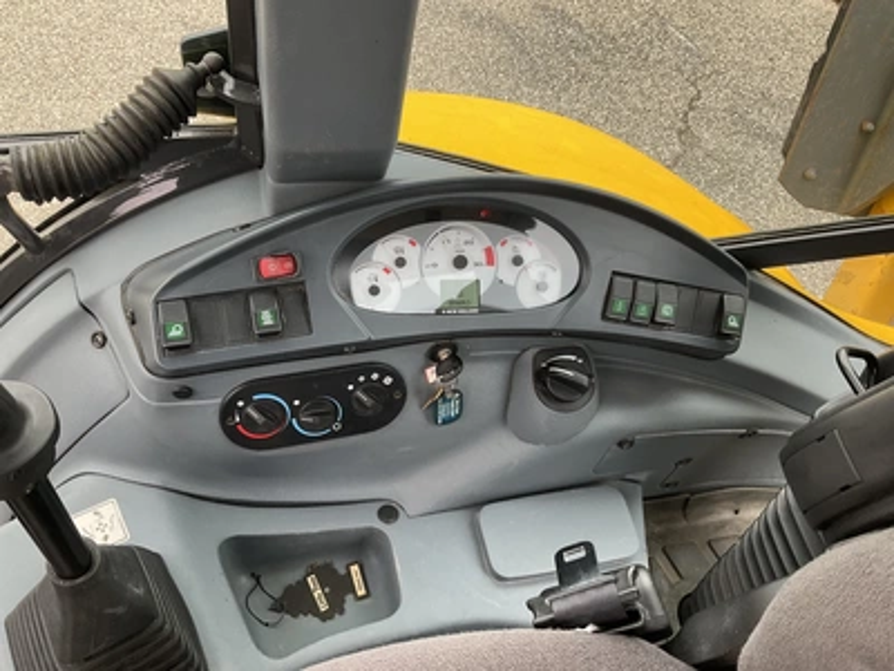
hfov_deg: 61.7
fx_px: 749
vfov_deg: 48.2
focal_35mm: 29
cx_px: 447
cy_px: 336
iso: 40
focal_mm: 3
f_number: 1.8
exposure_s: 1/122
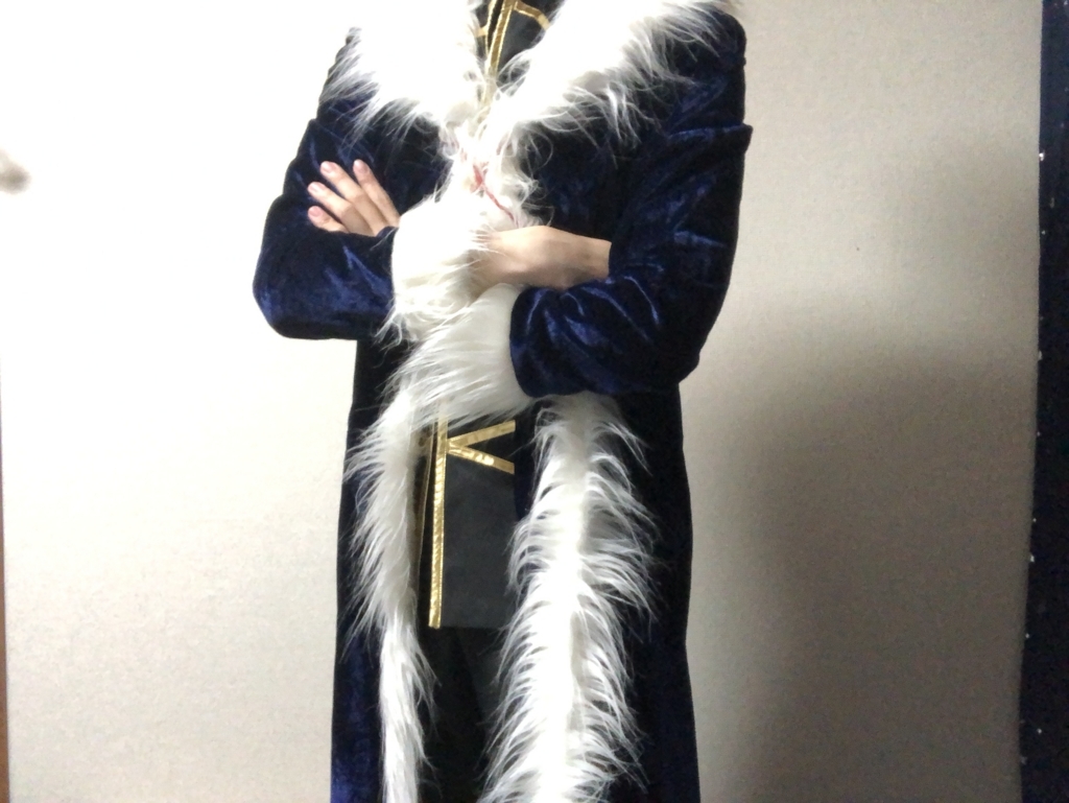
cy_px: 402
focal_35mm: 32
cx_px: 534
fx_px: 989
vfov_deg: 44.2
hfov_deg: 56.8
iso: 500
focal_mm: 2.87
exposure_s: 1/20
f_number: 2.2
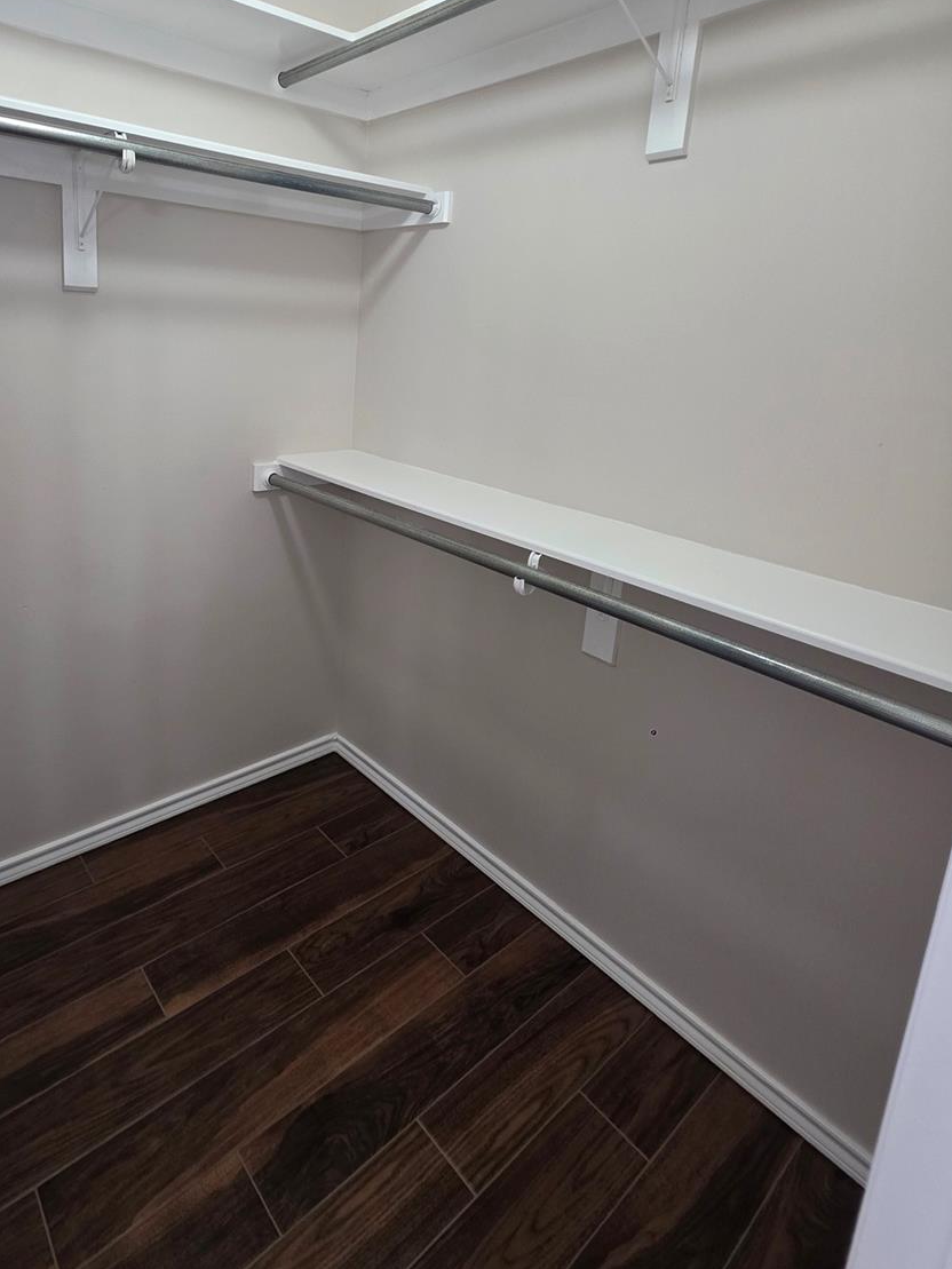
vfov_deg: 85.8
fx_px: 660
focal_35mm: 18
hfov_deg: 69.8
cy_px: 466
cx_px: 328
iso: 160
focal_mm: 2.2
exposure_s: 1/60
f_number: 1.9
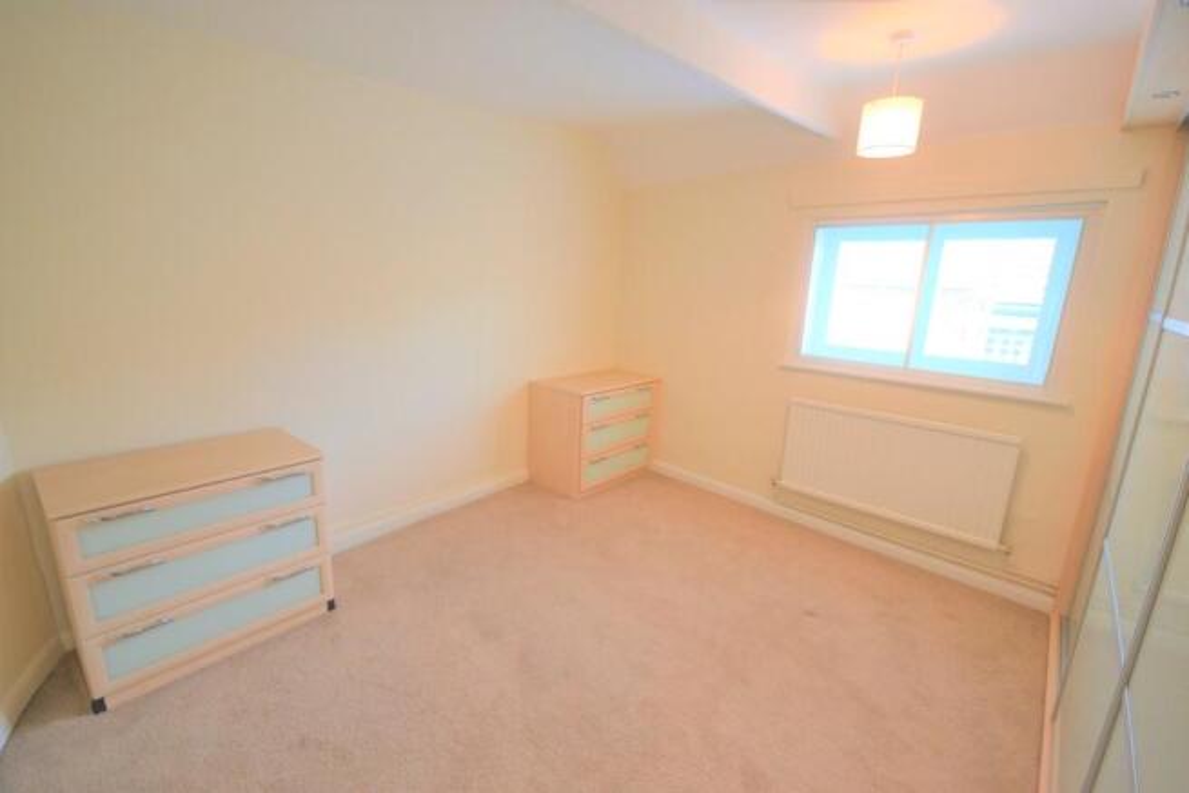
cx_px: 594
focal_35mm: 15
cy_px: 396
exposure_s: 1/60
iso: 450
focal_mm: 10
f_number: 4
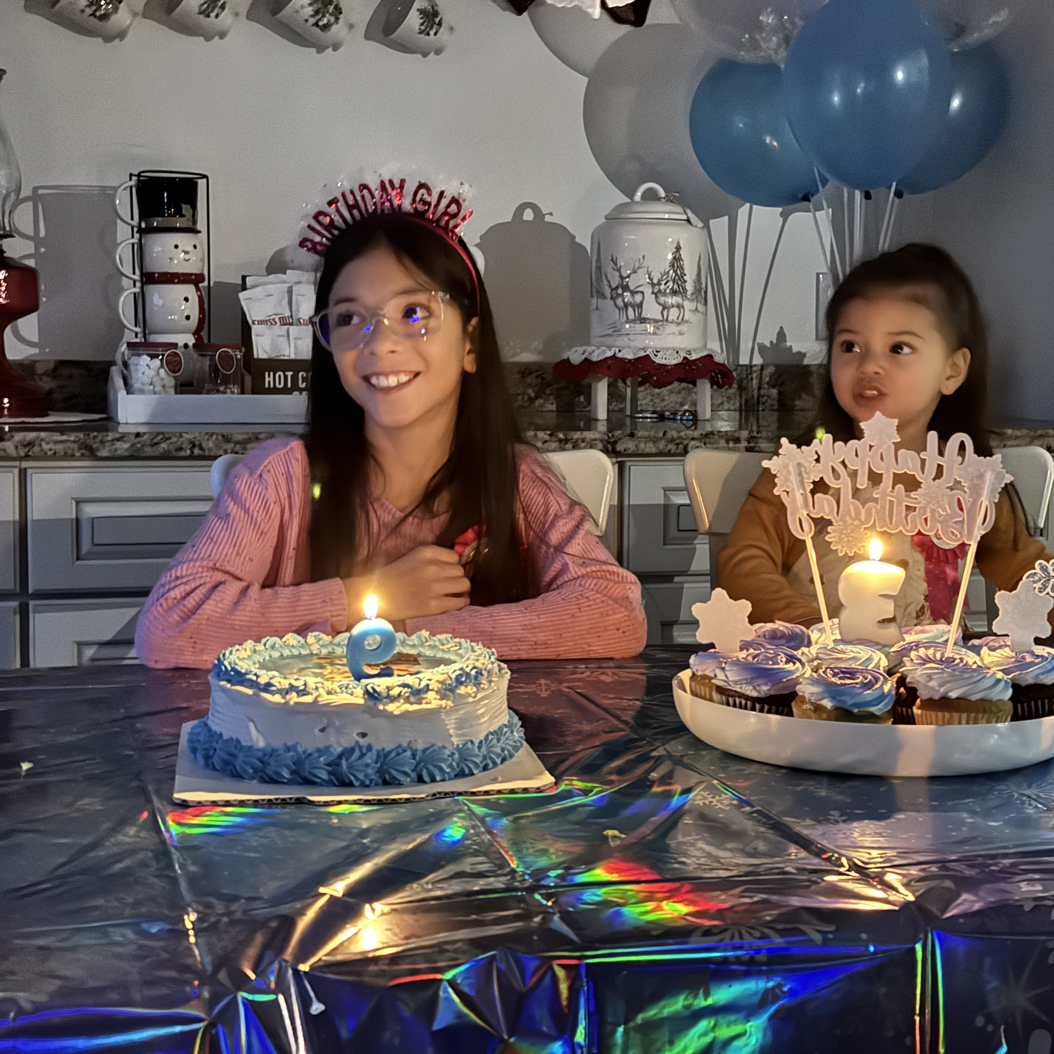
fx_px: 1964
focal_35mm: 57
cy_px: 526
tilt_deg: -5.4
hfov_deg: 30.0
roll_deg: -0.1
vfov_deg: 30.0
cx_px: 592
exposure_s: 1/15
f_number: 1.78
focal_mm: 6.76
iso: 1250
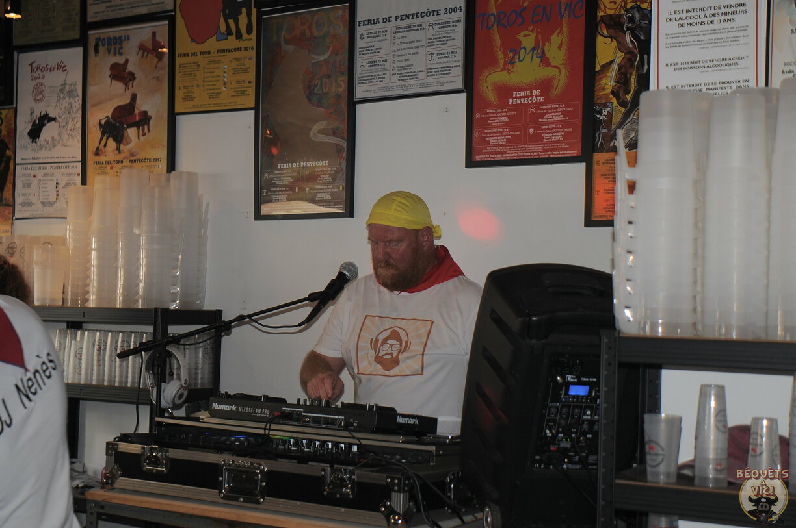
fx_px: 1325
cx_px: 398
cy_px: 264
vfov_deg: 22.6
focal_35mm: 60
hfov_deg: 33.4
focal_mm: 40
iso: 200
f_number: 4
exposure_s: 1/60
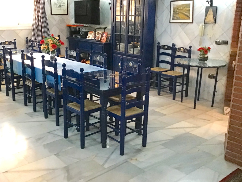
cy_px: 82
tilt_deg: -16.1
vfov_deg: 36.8
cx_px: 97
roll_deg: +0.3
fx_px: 273
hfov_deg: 47.6
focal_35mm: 39
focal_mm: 3.3
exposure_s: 1/33
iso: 250
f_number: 2.4
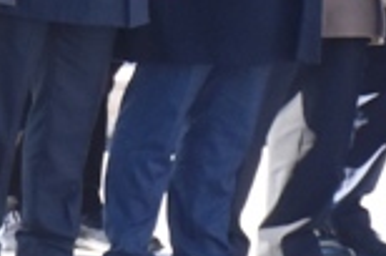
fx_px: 5018
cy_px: -282
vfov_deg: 2.9
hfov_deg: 4.3
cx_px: -454
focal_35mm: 469
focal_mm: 60
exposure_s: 1/640
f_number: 6.3
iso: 800
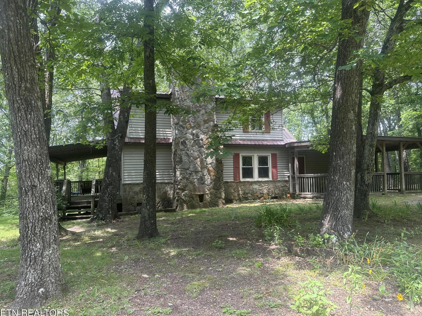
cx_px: 218
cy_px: 163
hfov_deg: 69.4
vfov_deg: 54.9
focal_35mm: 25
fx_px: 305
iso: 80
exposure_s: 1/341
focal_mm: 6.86
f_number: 1.78
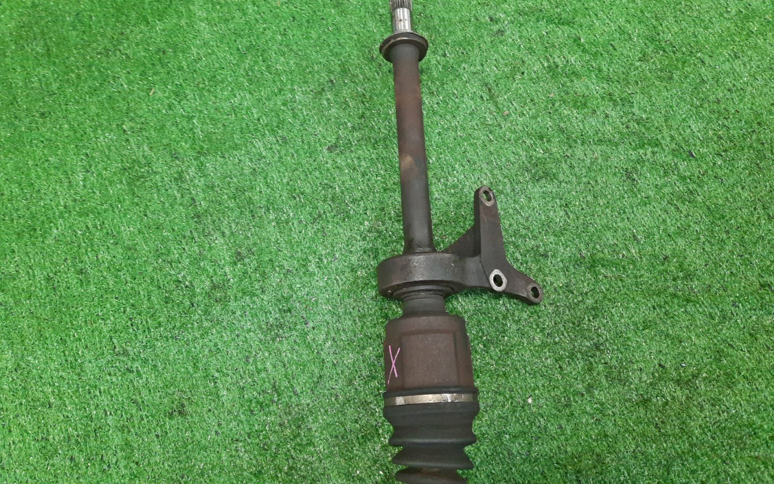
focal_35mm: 27
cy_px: 210
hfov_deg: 68.4
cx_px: 382
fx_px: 570
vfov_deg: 45.9
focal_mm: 4.6
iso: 382
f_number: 2
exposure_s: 1/50
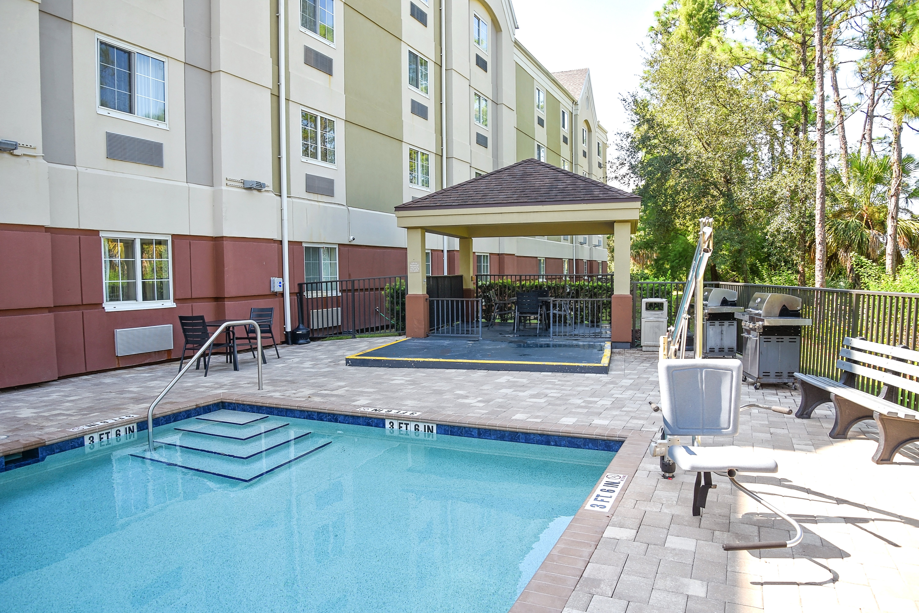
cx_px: 460
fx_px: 613
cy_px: 306
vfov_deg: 53.2
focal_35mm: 24
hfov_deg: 73.7
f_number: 6.3
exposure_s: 1/160
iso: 100
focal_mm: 24
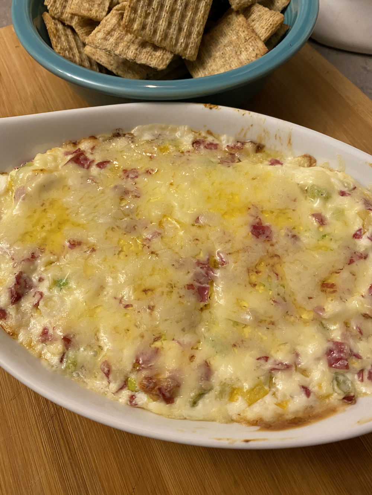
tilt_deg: -62.5
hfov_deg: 53.1
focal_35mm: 26
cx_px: 186
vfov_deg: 67.3
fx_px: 372
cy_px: 248
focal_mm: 4.25
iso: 200
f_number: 1.8
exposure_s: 1/60
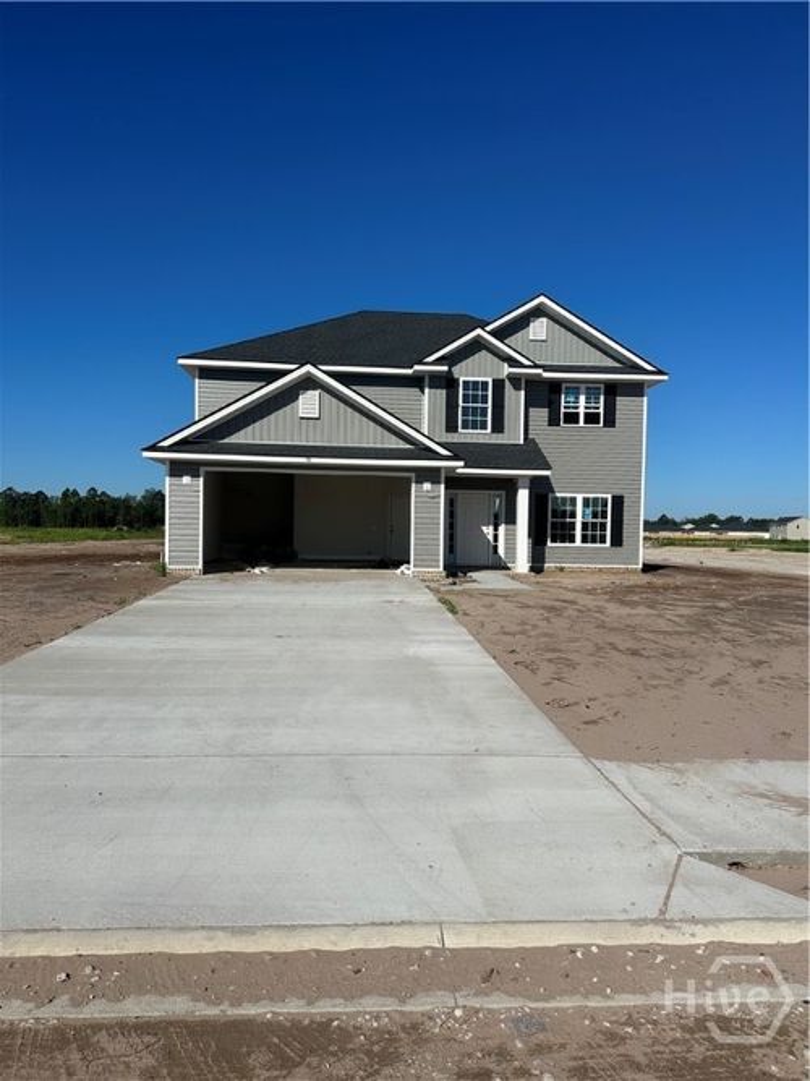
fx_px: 749
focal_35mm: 24
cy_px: 540
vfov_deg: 71.6
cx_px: 405
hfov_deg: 56.8
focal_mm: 6.86
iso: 80
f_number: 1.78
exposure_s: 1/8929
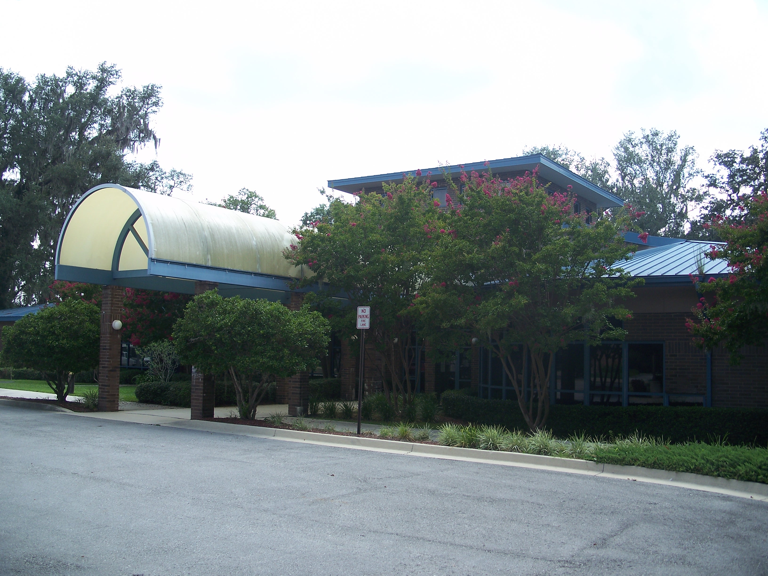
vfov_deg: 38.7
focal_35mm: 37
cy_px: 288
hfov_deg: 50.1
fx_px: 821
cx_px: 384
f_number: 2.8
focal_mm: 7.8
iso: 64
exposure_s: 1/250
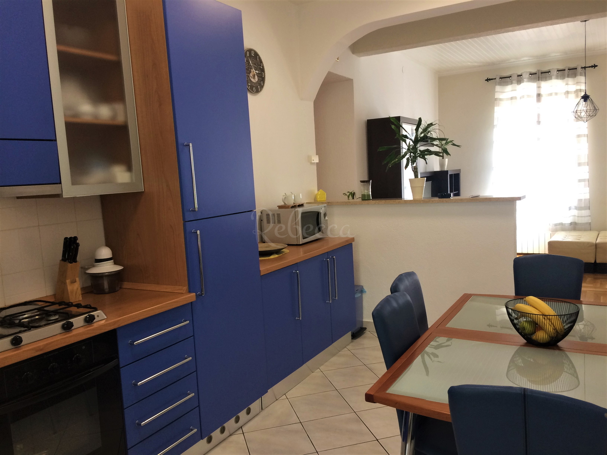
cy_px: 228
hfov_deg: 61.7
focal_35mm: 29
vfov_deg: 48.2
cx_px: 304
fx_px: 509
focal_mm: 4.15
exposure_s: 1/33
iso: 50
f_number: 2.2
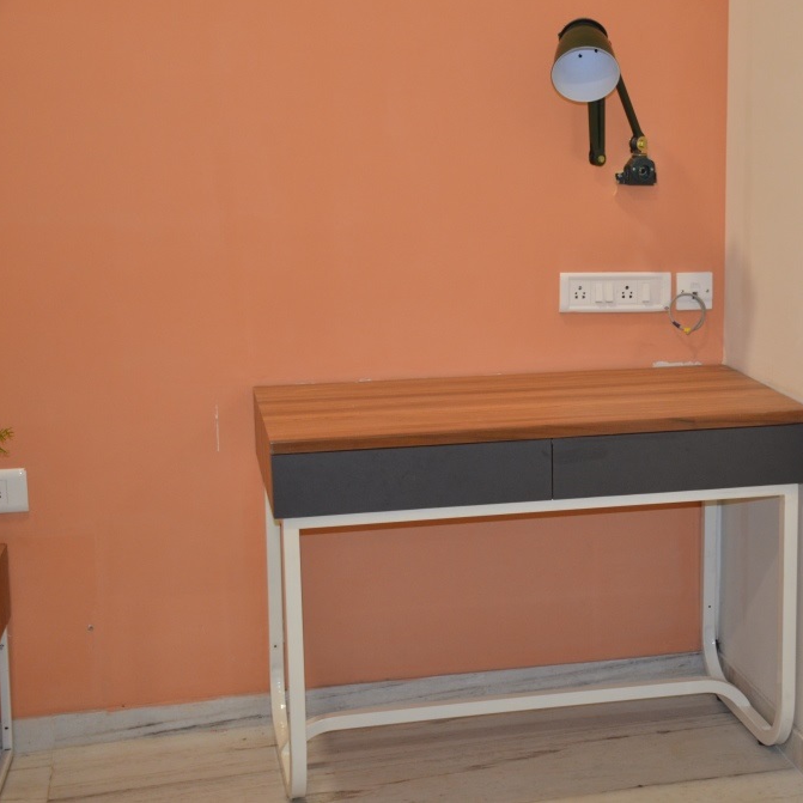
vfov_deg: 26.1
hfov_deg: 25.8
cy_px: 399
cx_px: 602
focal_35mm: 66
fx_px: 1732
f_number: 4.2
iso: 800
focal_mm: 34
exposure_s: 1/60
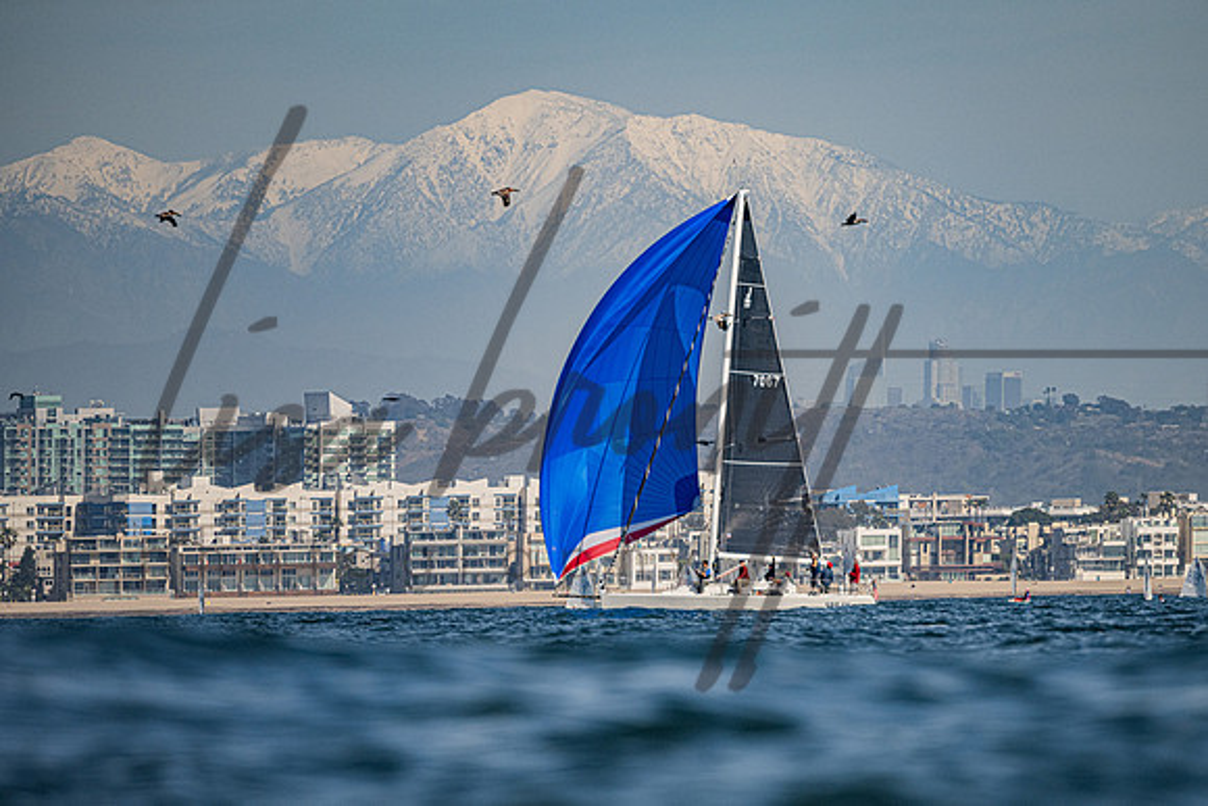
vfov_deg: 2.8
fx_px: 16693
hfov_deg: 4.1
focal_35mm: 497
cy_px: 474
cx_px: 681
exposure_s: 1/3200
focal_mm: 400
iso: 320
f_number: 5.6
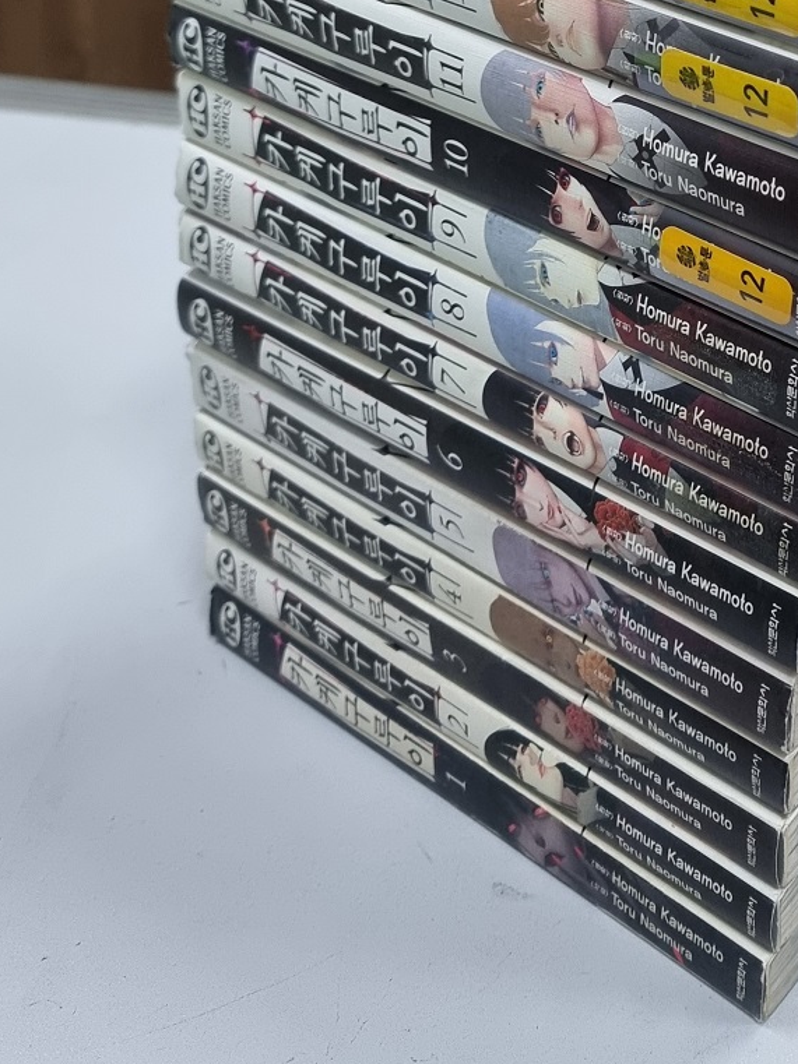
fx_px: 1292
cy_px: 192
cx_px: 657
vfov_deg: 42.5
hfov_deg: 33.2
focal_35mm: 42
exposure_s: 1/120
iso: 250
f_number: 1.8
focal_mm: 6.7
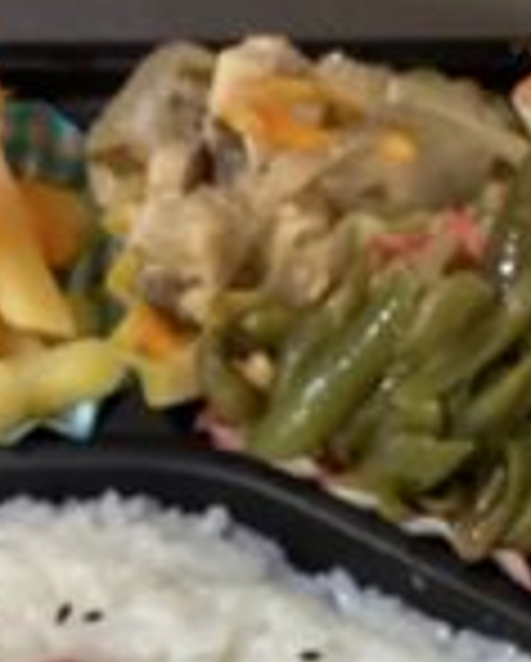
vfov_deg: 24.1
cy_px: 579
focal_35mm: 77
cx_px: 416
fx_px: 1509
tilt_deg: -69.6
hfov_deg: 19.8
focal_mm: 3.3
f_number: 2.4
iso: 200
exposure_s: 1/50
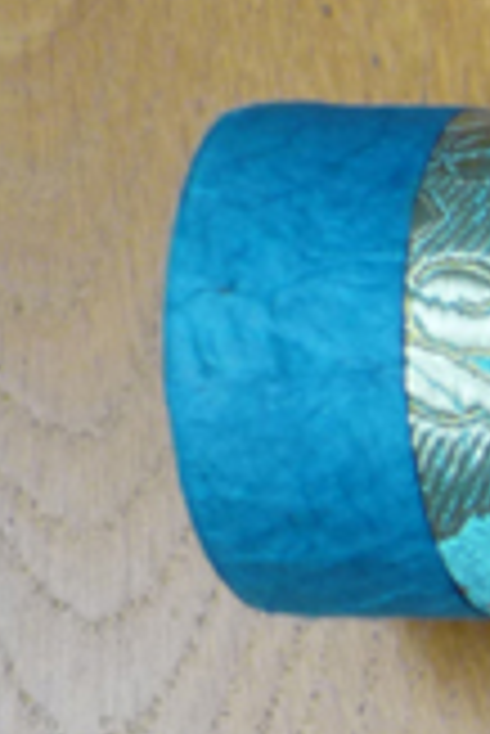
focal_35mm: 158
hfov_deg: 7.6
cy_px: 988
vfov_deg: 12.5
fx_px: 3219
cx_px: 1506
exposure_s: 1/30
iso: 125
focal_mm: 5.5
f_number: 2.8
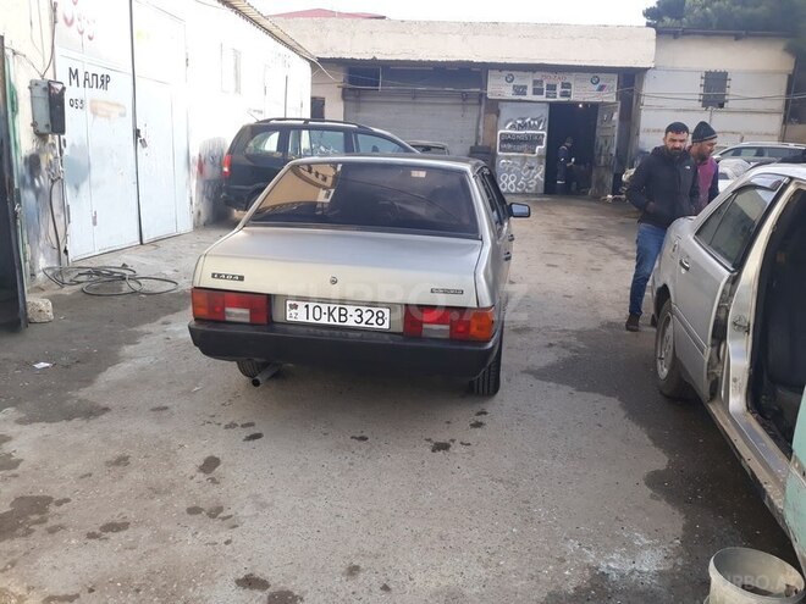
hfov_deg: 65.3
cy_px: 302
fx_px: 629
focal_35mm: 27
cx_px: 403
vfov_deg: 51.4
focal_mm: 3.71
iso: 40
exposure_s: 1/366
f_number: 1.7
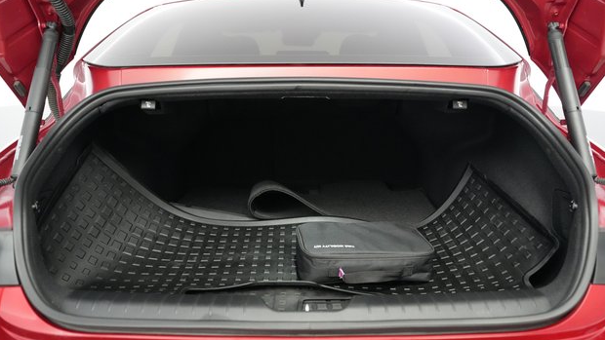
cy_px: 157
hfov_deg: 69.9
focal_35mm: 27
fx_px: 433
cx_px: 302
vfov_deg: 42.9
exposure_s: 1/160
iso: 6400
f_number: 2.8
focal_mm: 25
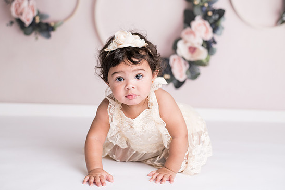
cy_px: 91
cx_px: 137
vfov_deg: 25.5
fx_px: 420
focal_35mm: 53
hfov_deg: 37.5
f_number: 3.5
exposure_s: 1/200
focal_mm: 50
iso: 200
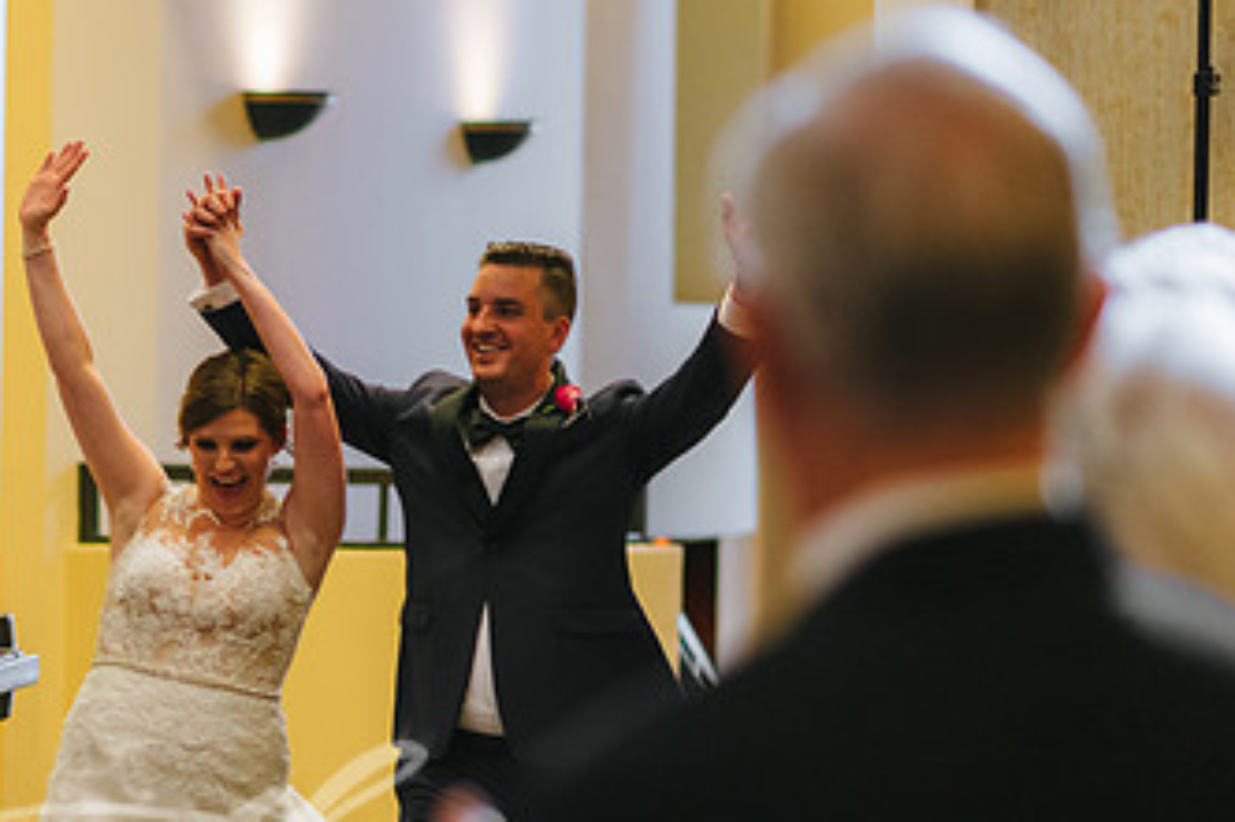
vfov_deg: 8.8
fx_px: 5349
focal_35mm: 156
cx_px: 212
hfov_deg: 13.1
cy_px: 530
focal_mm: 85
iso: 800
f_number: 2.2
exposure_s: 1/160
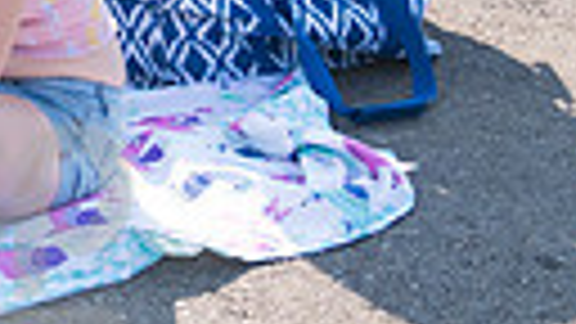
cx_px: -644
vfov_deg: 7.2
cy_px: -380
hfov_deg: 11.7
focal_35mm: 161
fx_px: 2459
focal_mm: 34
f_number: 6.3
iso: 1000
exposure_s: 1/800
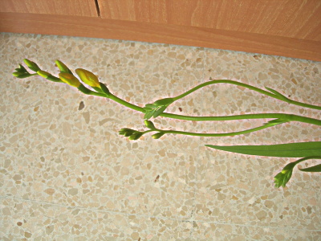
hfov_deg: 49.0
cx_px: 160
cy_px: 120
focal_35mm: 38
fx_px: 352
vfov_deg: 37.7
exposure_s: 1/84.8
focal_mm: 7.8
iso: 64
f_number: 2.8
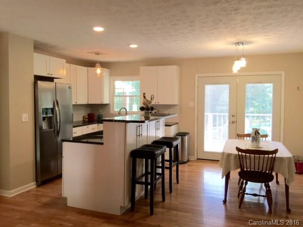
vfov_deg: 48.2
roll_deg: -0.8
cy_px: 114
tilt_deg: -3.5
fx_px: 254
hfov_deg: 61.7
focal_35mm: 29
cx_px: 152
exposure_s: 1/30
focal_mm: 4.15
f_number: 2.2
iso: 40
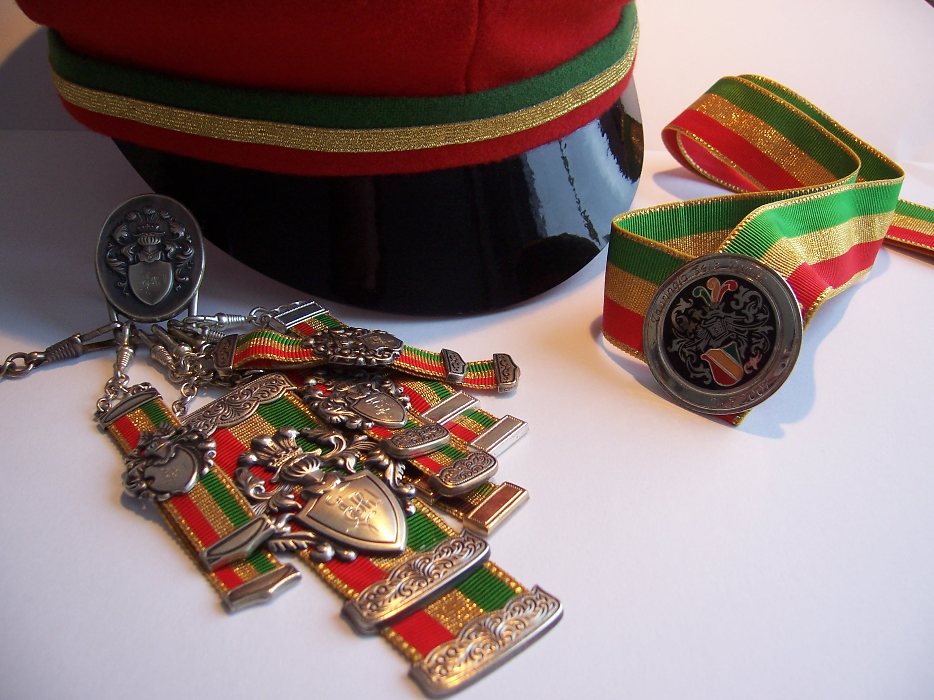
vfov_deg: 39.7
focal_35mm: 36
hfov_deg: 51.4
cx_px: 467
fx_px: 971
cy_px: 350
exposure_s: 1/30
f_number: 3
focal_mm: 6
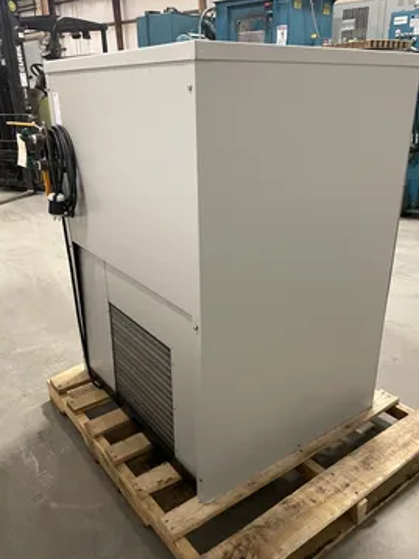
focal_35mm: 29
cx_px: 220
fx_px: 468
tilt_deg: -22.2
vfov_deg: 61.7
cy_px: 291
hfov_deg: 48.2
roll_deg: +0.3
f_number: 1.6
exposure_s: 1/60
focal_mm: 4.2
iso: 500
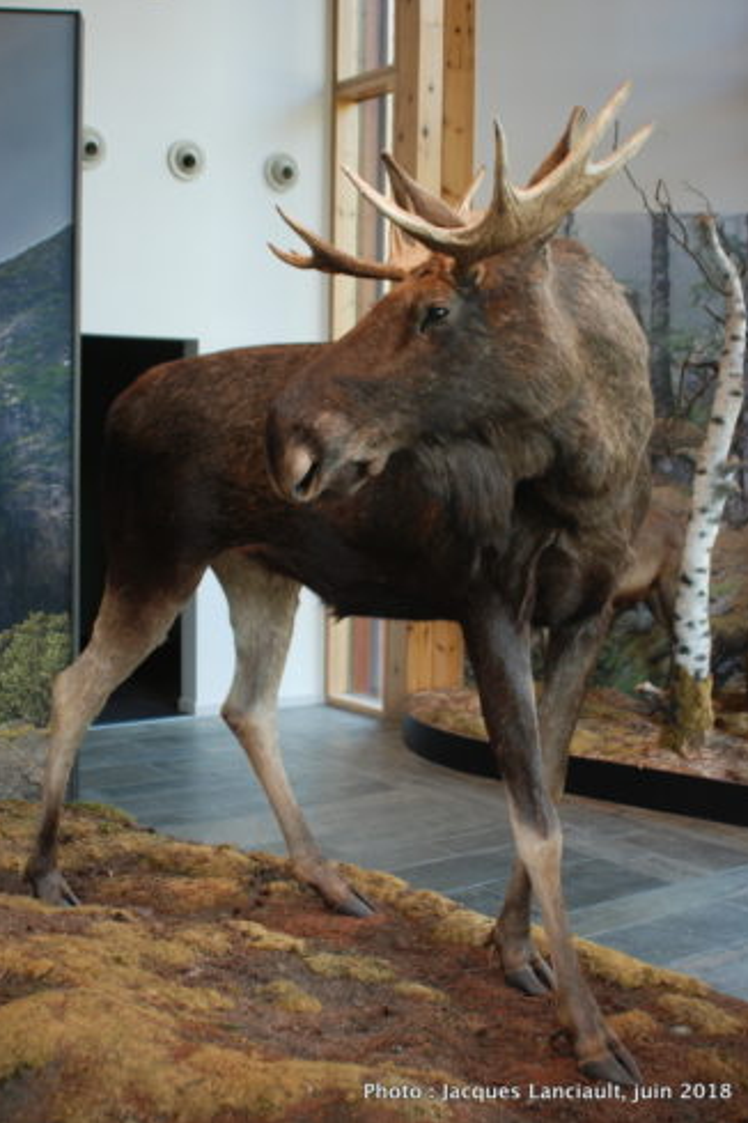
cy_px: 551
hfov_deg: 31.2
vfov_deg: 45.4
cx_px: 375
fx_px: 1340
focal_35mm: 43
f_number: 3.5
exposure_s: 1/50
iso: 400
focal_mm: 28
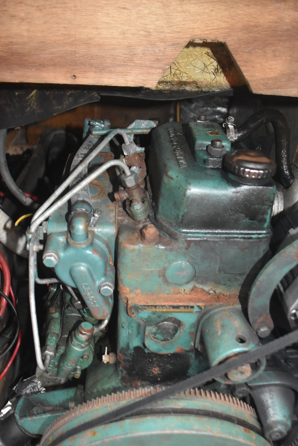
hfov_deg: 43.7
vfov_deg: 61.9
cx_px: 152
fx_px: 372
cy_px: 233
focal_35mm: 30
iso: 3600
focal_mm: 18
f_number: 3.5
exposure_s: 1/60
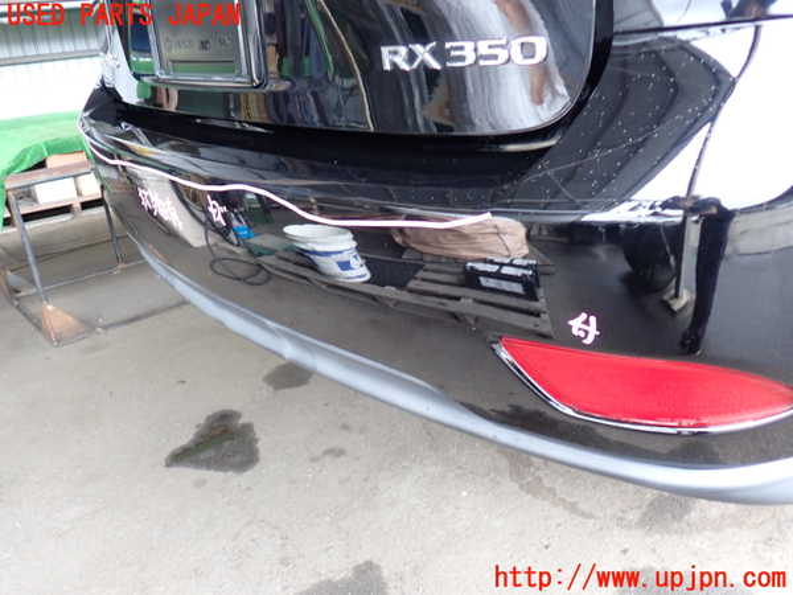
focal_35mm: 30
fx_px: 687
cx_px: 396
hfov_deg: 60.0
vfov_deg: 46.8
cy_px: 298
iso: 200
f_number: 2.3
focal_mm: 5.4
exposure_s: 1/40
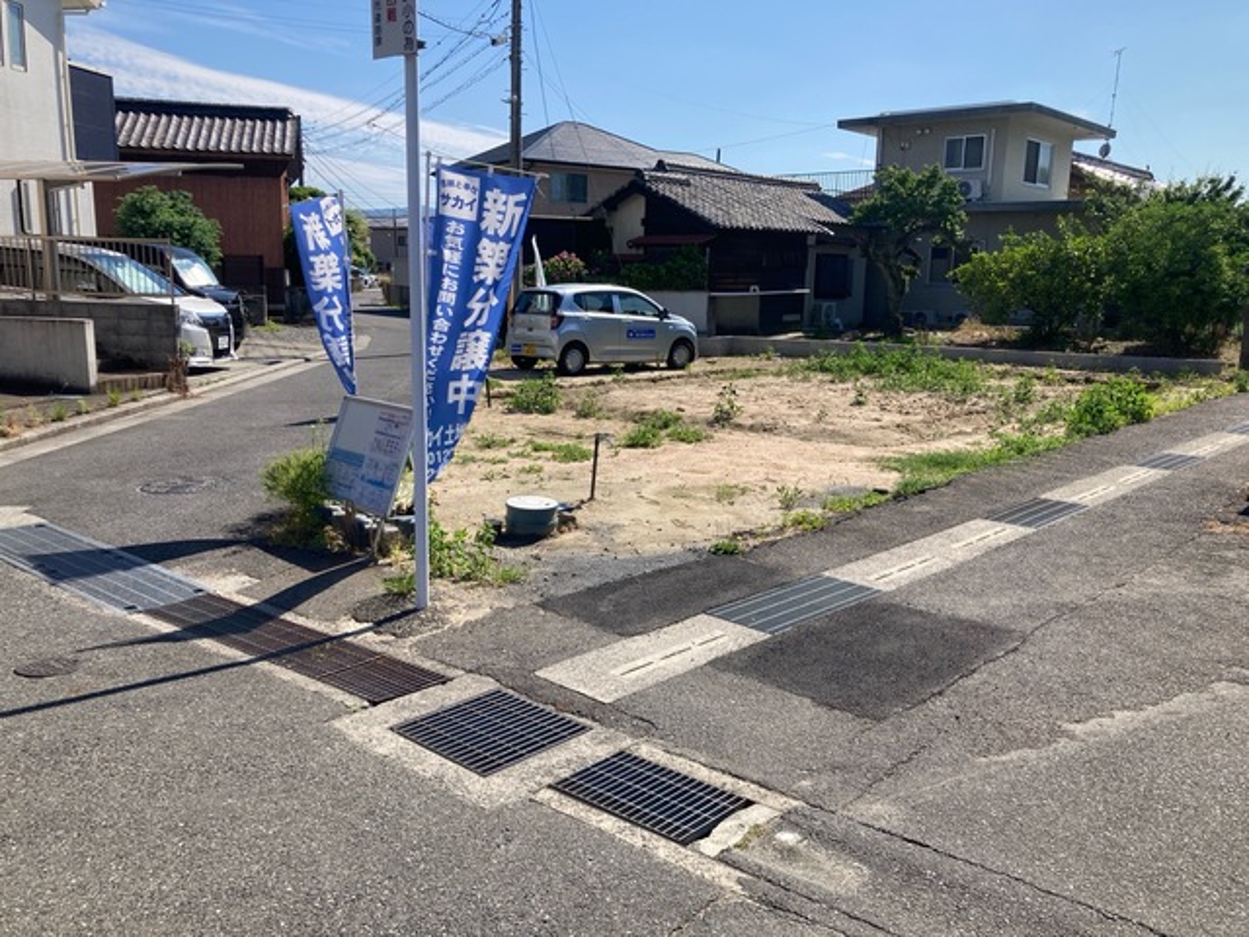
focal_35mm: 28
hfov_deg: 63.4
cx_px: 624
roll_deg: -0.7
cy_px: 468
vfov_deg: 49.7
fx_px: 1010
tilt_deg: -10.9
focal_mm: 3.99
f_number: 1.8
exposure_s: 1/1946
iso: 20
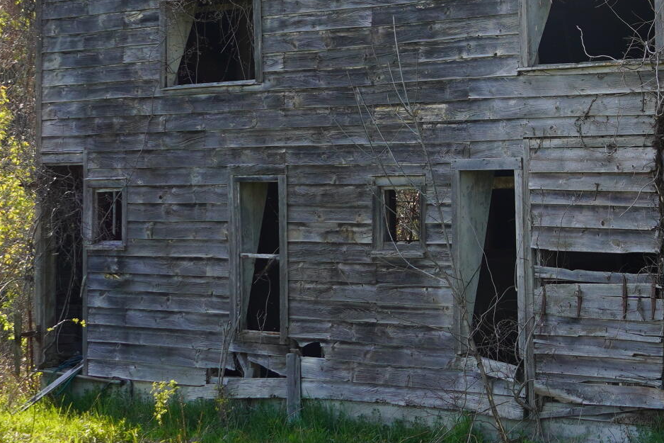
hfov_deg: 15.3
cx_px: 781
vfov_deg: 10.5
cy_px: -32
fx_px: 2390
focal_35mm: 130
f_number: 6.3
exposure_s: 1/100
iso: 100
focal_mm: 27
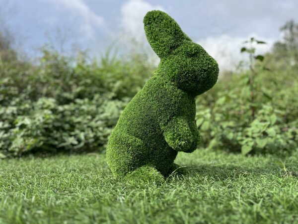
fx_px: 224
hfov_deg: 67.3
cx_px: 149
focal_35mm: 26
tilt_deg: +5.2
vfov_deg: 53.1
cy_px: 112
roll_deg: +1.5
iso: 50
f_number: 1.6
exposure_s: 1/1923
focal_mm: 5.1
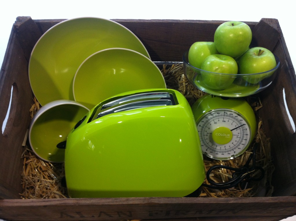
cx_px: 148
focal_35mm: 35
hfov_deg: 52.7
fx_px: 299
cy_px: 110
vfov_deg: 40.6
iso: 100
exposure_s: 1/15
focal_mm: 3.85
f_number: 2.8
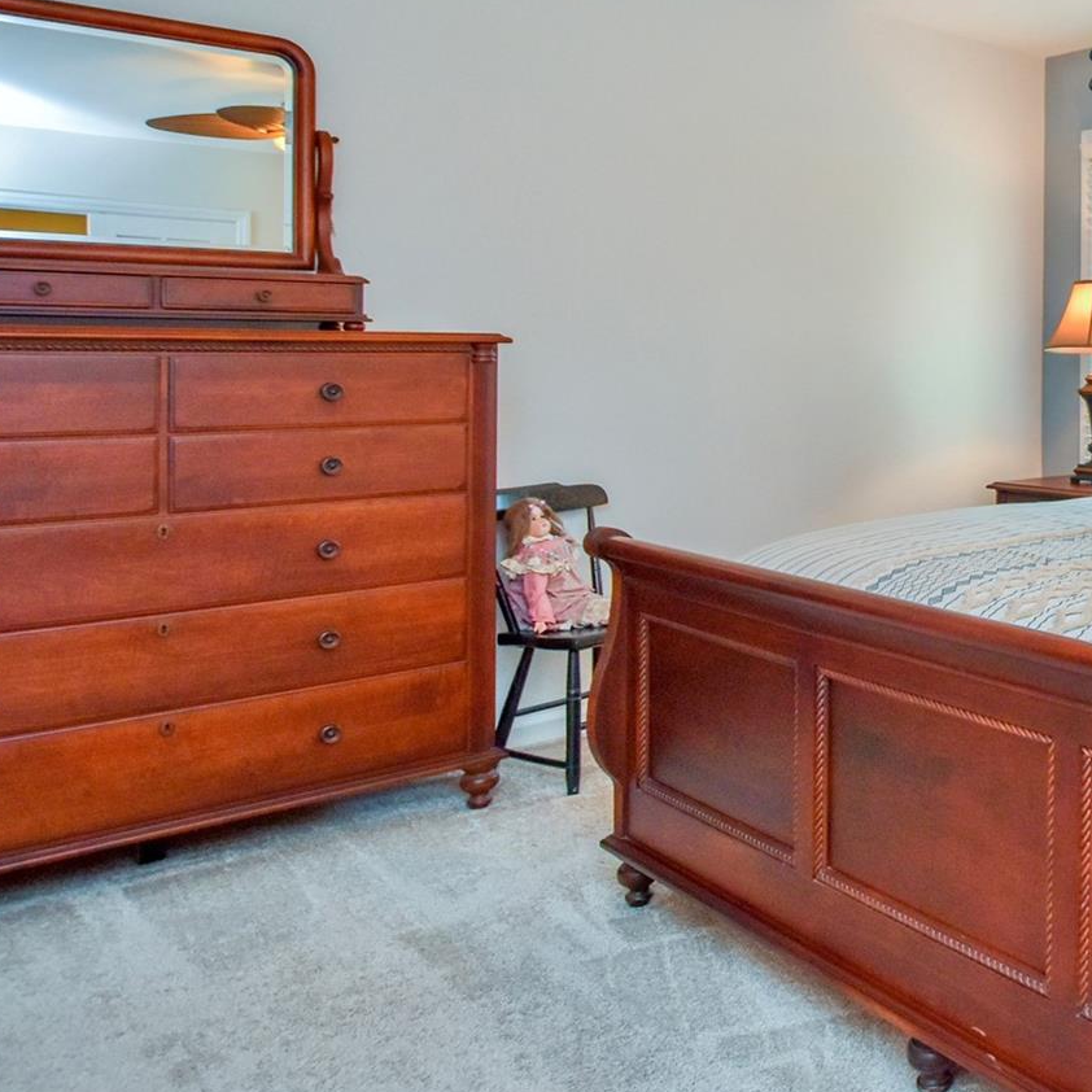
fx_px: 1106
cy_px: 355
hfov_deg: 39.8
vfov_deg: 51.5
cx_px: 1268
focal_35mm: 31
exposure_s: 1/80
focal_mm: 10
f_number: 4.5
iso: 800
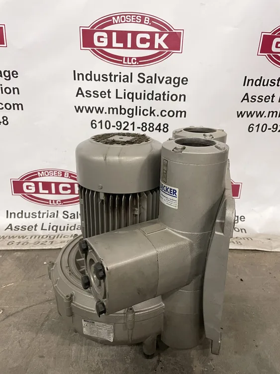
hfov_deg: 53.1
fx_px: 280
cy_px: 187
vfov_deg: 67.3
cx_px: 140
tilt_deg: -21.6
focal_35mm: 26
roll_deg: -0.4
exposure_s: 1/30
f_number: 1.6
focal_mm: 4.2
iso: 640
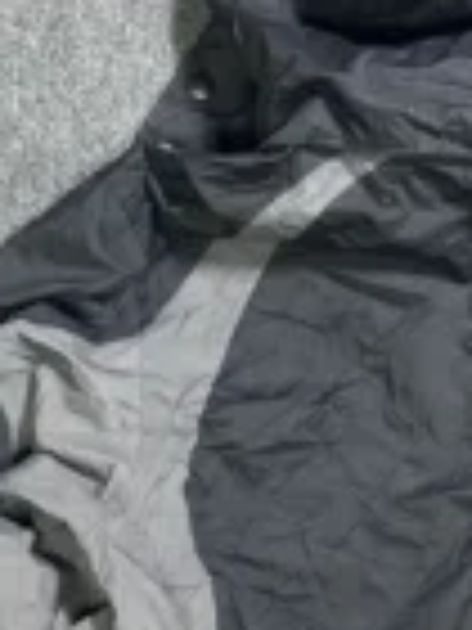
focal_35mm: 99
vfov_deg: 19.2
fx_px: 1800
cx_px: 432
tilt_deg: -64.6
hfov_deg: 14.8
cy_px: 637
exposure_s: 1/33
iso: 500
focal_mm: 5.7
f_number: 1.5
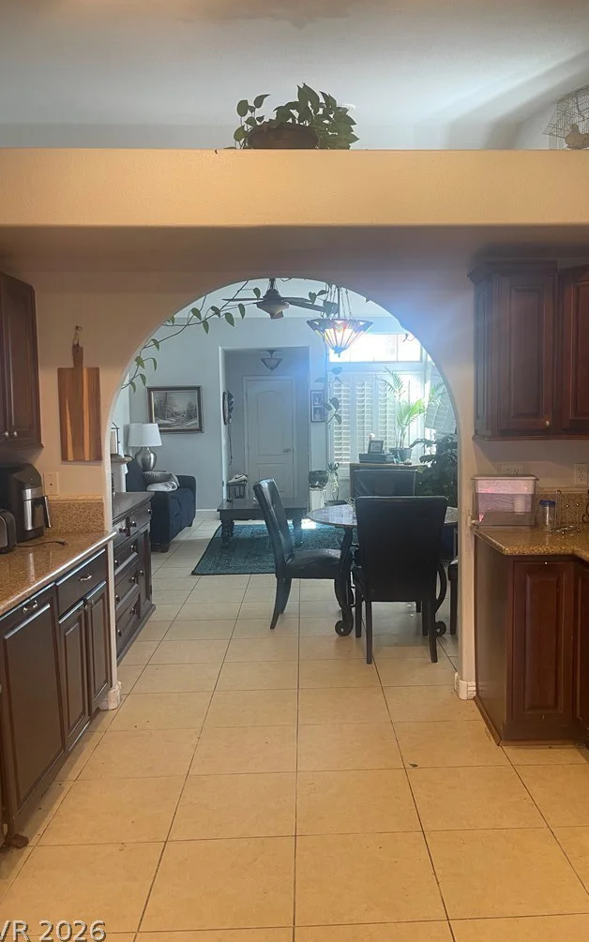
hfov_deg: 45.9
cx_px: 330
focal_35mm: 27
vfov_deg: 68.4
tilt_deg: -4.0
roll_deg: +0.7
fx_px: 694
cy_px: 472
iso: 80
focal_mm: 5.1
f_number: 1.6
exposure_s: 1/60
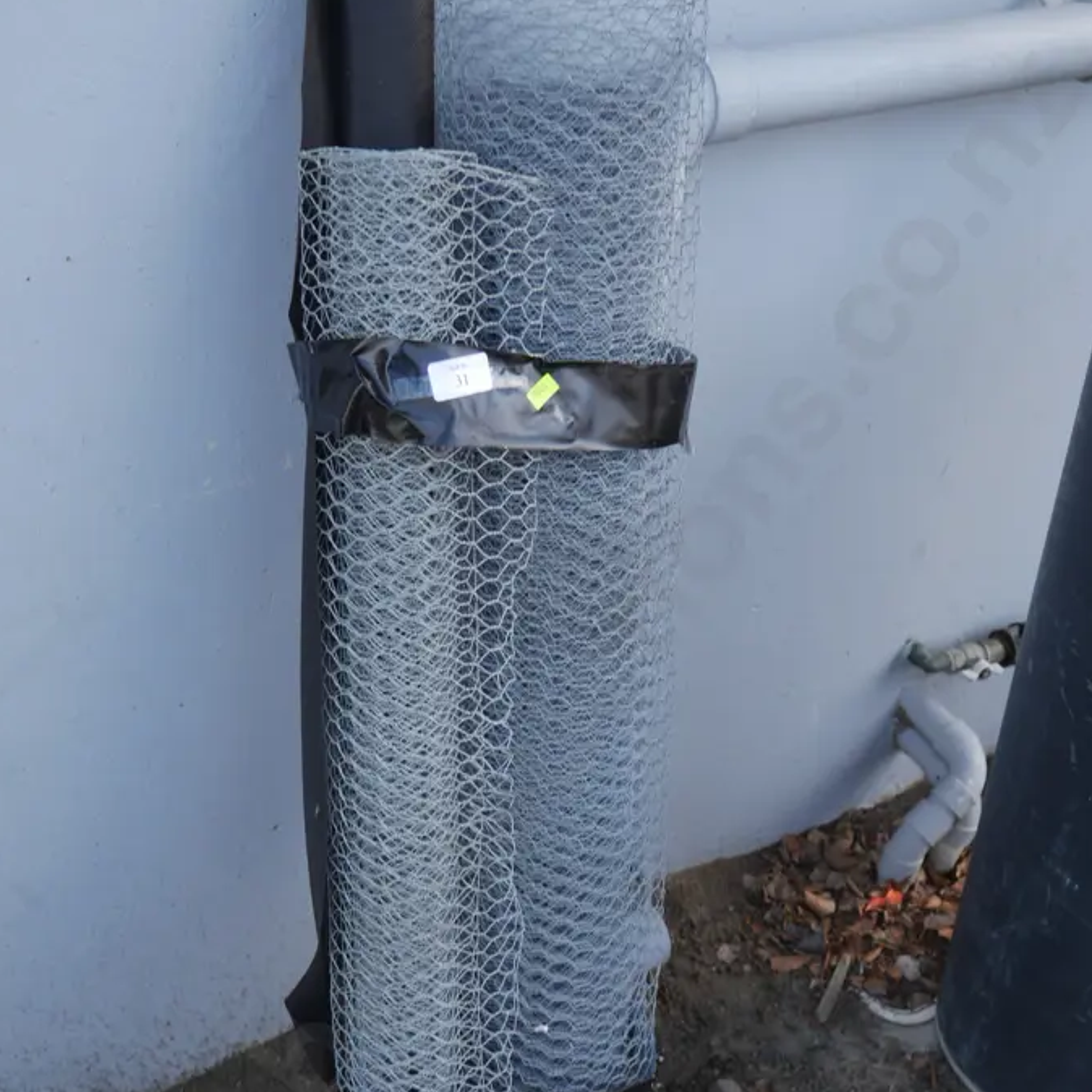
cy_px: 736
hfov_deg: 39.2
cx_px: 561
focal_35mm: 43
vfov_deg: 38.7
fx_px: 1535
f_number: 3.6
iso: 200
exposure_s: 1/100
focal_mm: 16
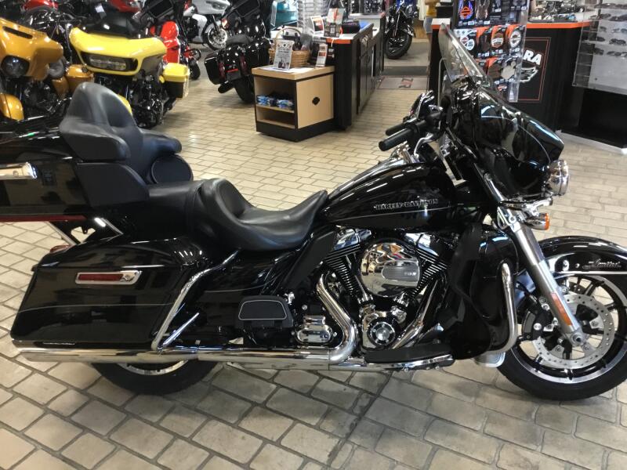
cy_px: 235
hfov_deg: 58.4
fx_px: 562
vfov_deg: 45.4
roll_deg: -0.3
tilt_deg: -23.5
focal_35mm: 31
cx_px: 314
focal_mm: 3.3
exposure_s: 1/30
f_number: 2.4
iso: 200
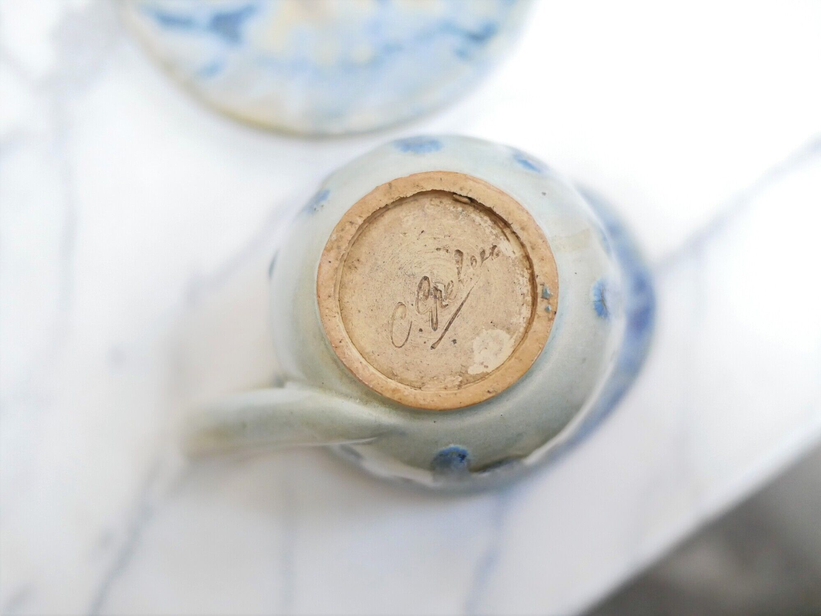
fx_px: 949
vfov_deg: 36.0
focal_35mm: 40
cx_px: 410
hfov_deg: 46.8
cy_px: 308
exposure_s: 1/60
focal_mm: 20
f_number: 1.7
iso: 2500
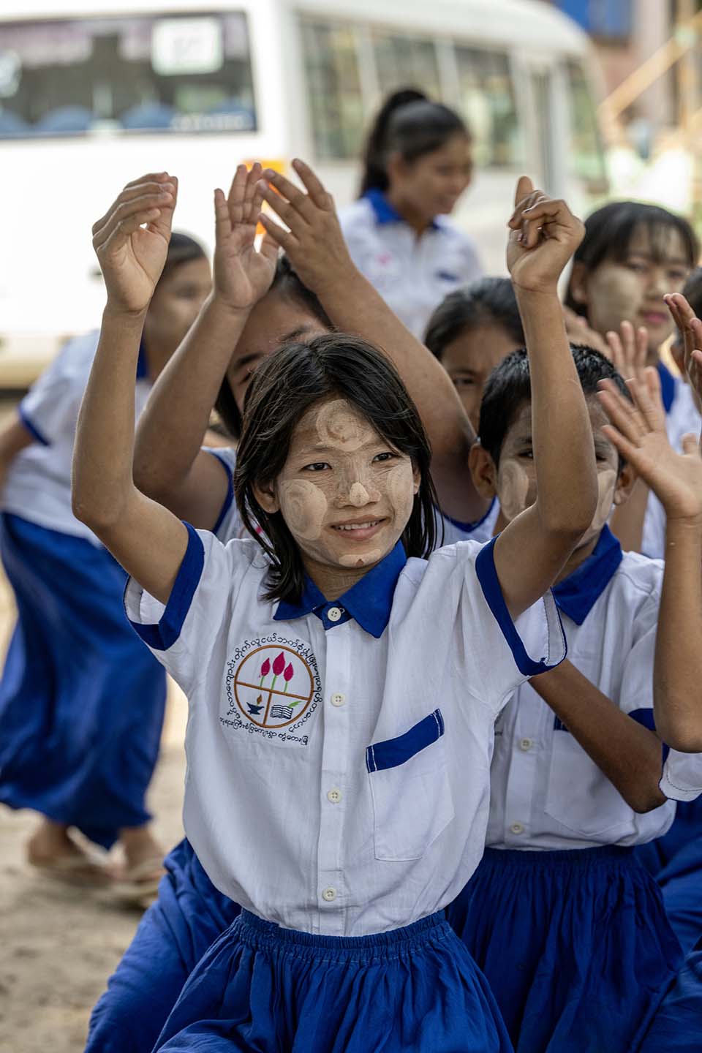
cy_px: 526
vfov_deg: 16.4
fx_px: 3656
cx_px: 351
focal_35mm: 125
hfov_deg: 11.0
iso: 500
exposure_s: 1/400
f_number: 5.6
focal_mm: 125
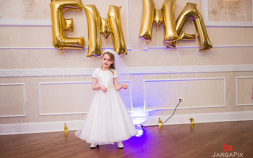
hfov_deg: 50.4
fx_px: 269
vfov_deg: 32.8
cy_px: 82
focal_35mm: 39
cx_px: 127
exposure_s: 1/200
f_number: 3.2
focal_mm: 38
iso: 1250
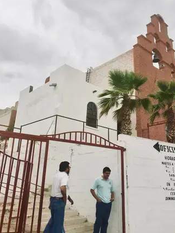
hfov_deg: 41.8
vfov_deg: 53.7
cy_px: 98
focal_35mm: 34
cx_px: 92
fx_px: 229
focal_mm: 4.15
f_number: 2.2
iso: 25
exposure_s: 1/3077
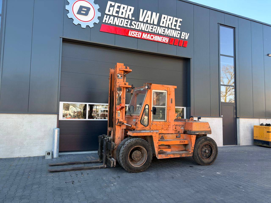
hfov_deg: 67.3
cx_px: 136
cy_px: 102
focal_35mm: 26
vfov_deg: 53.1
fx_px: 204
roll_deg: -0.4
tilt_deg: +4.5
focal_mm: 5.96
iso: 50
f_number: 1.6
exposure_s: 1/289
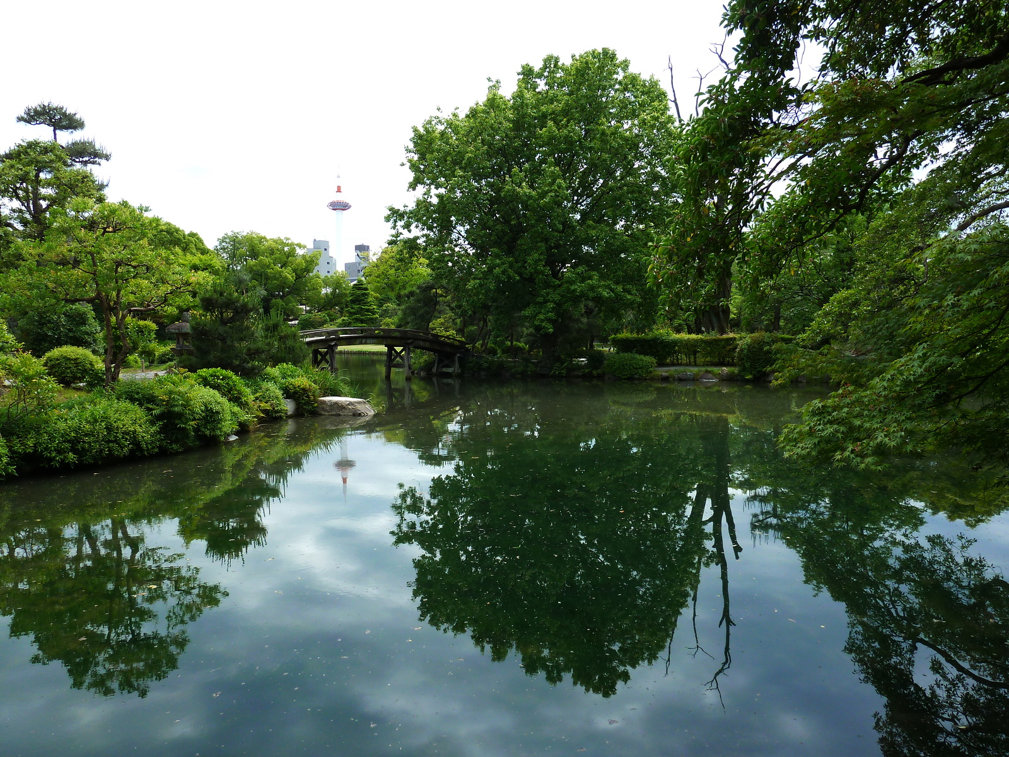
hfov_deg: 69.4
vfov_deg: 54.9
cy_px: 378
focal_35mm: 25
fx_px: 729
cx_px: 504
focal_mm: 4.1
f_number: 4
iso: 80
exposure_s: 1/200
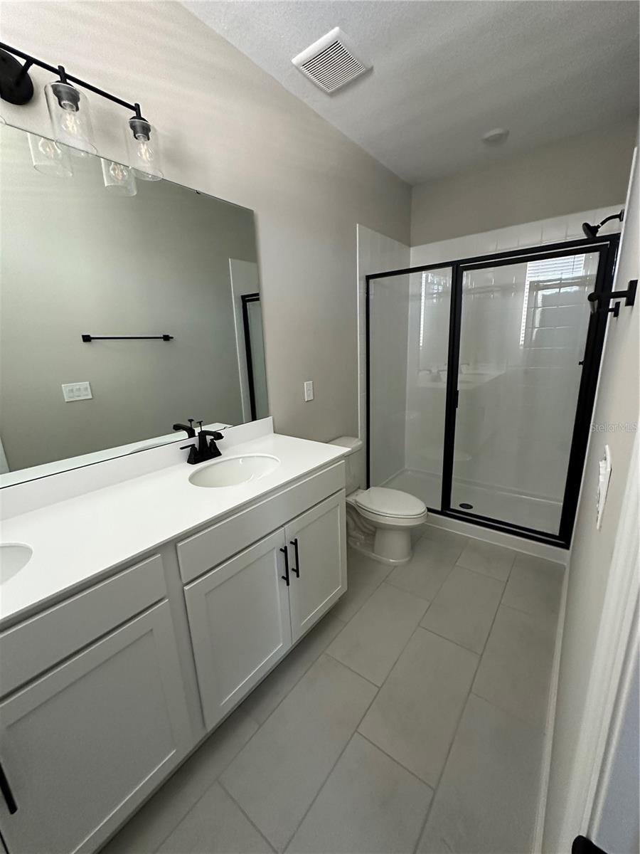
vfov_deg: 102.1
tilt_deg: -13.9
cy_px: 427
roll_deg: +2.5
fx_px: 345
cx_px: 320
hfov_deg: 85.7
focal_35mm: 14
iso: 640
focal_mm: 2.22
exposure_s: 1/60
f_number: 2.2
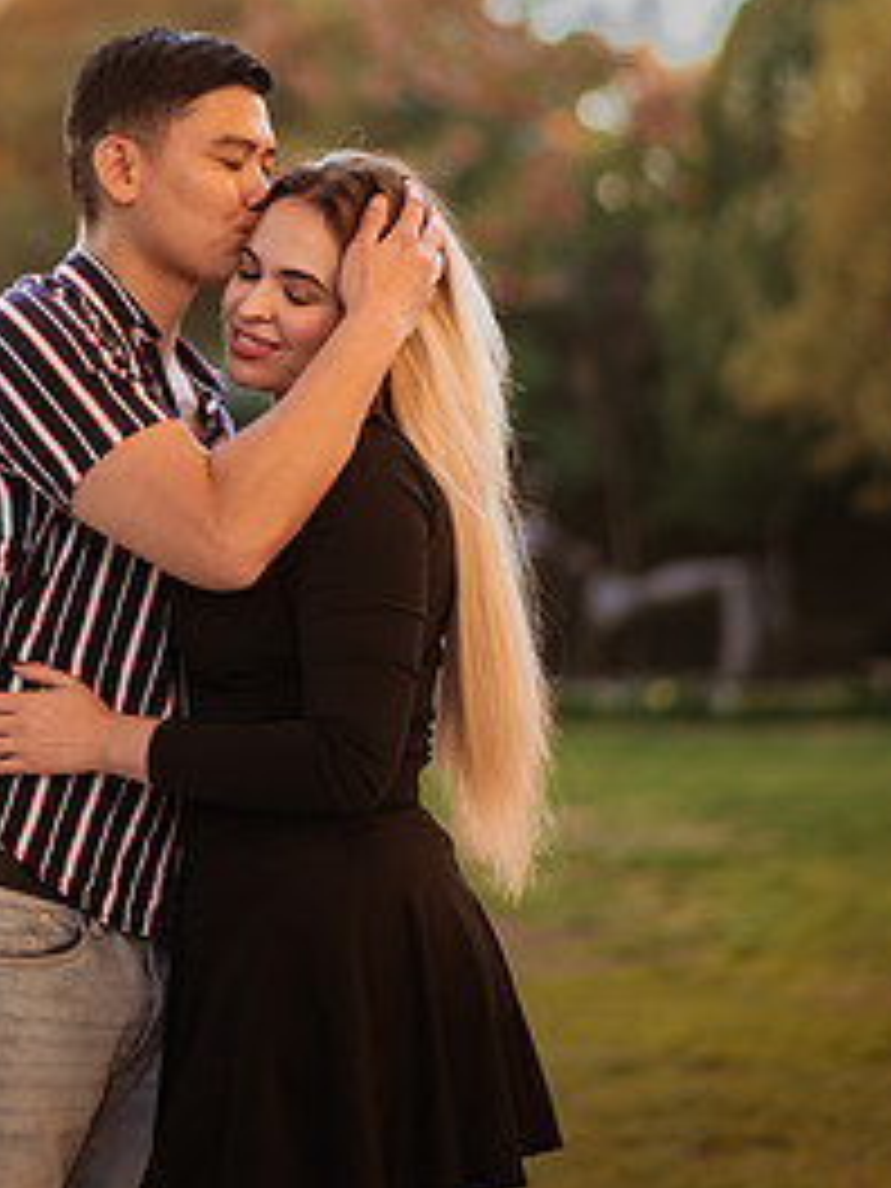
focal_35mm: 95
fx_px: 3260
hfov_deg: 15.5
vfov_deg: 20.5
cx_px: 266
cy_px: 270
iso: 100
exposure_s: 1/640
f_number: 1.4
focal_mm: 58
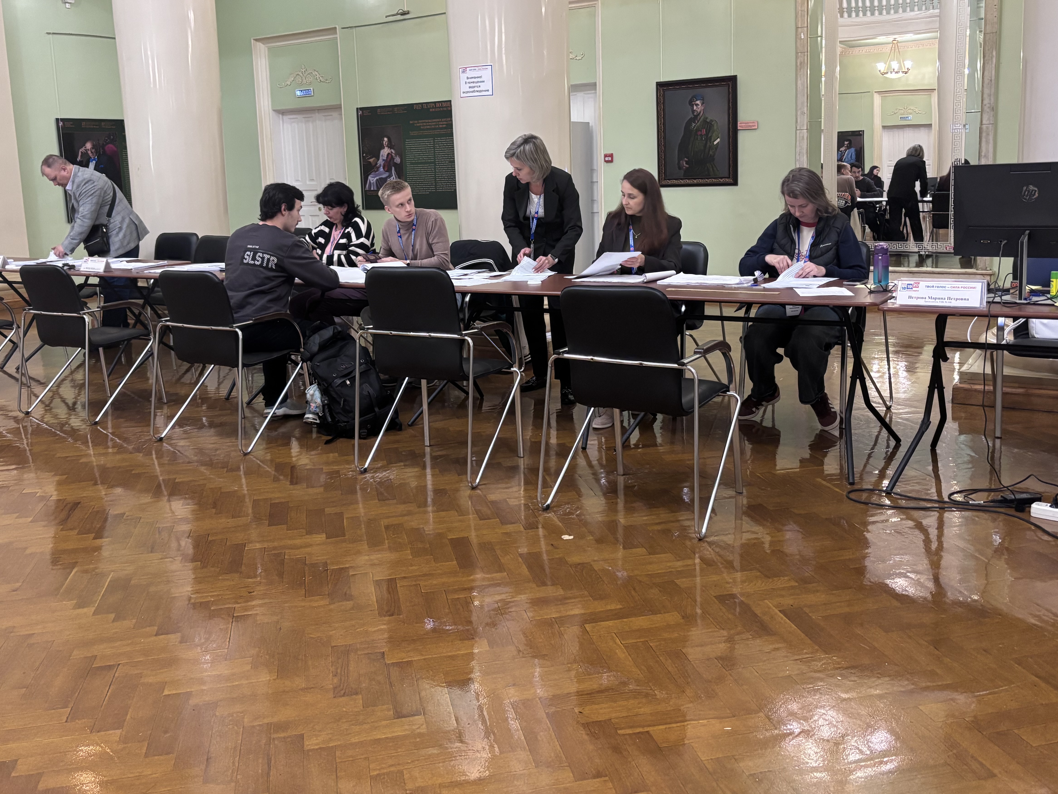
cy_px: 310
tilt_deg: -6.7
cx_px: 526
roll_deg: +2.4
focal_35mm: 32
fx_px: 978
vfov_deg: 43.9
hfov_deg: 56.8
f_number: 1.6
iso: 400
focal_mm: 5.96
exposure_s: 1/50
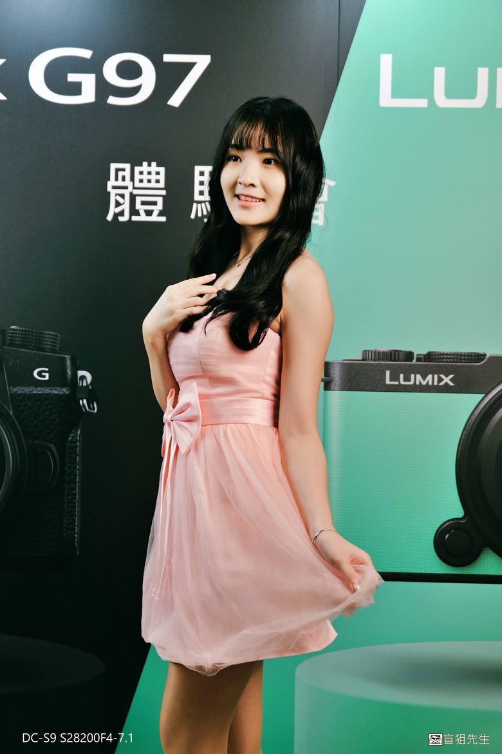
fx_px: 1025
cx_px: 251
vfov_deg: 40.3
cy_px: 377
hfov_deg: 27.5
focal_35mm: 49
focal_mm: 49
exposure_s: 1/60
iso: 640
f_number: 6.2
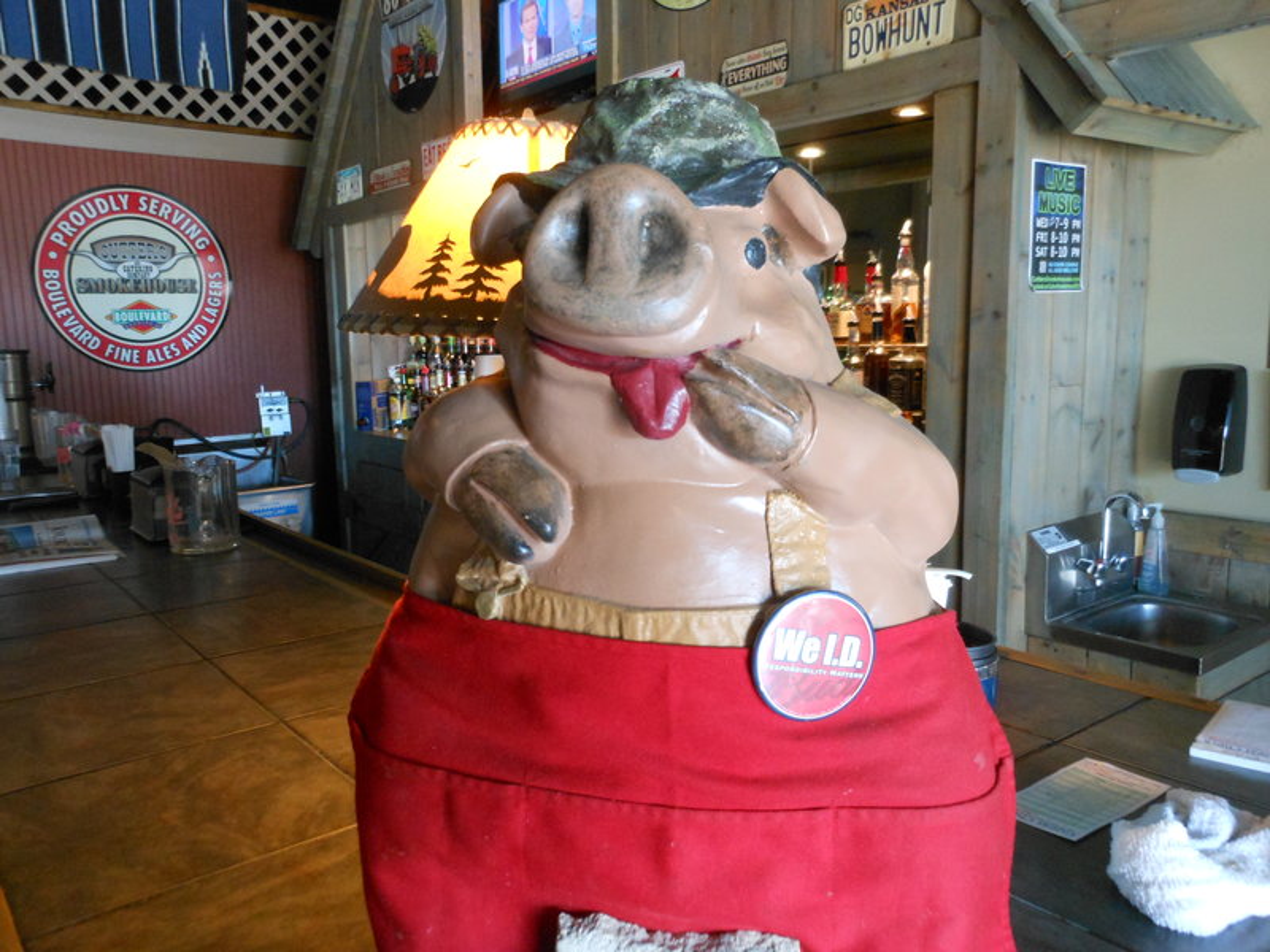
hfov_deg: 63.4
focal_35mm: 28
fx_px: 1027
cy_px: 476
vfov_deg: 49.7
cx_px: 635
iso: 400
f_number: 3.7
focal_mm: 5
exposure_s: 1/15
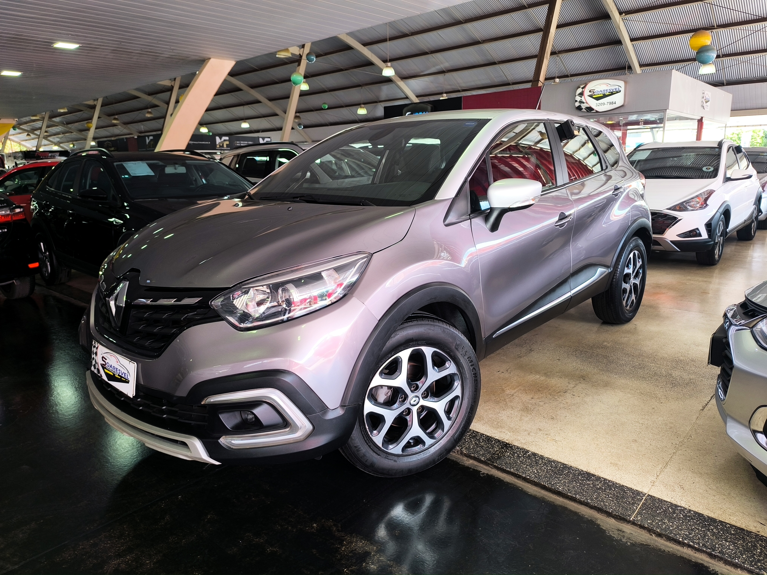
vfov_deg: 58.9
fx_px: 510
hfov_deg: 73.9
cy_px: 288
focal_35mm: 23
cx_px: 384
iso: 160
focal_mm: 6.14
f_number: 1.65
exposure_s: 1/120
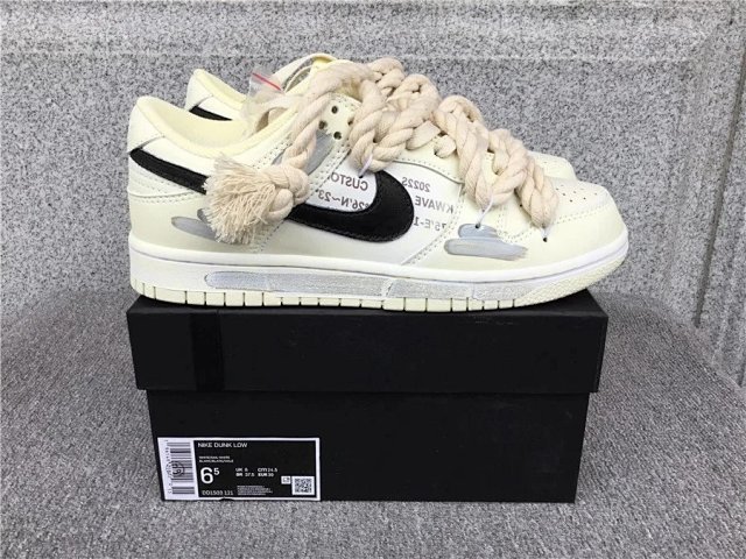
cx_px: 373
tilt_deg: -21.0
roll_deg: +0.1
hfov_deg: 58.4
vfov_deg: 45.4
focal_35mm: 31
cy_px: 280
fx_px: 668
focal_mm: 3.3
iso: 25
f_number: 2.4
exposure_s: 1/126
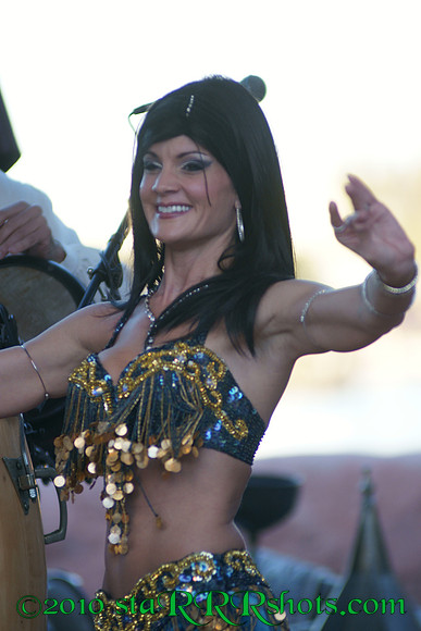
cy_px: 316
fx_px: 5259
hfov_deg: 4.6
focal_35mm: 300
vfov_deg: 6.9
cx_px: 210
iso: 400
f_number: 2.8
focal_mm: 200
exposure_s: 1/320
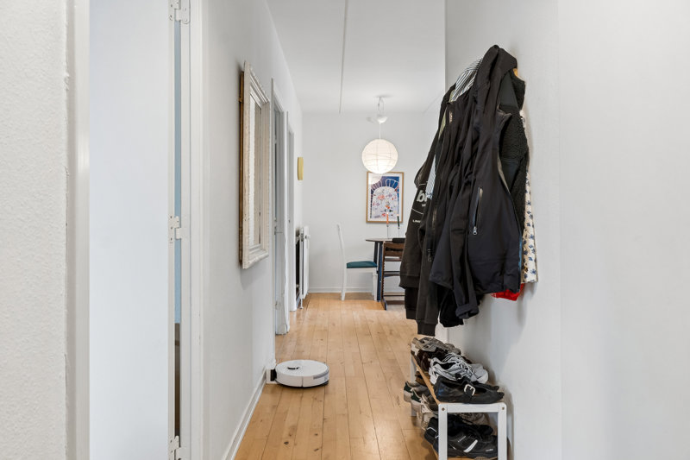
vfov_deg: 50.4
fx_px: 489
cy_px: 230
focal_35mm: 26
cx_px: 345
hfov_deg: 70.4
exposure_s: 1/1.67
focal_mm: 17
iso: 200
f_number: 8
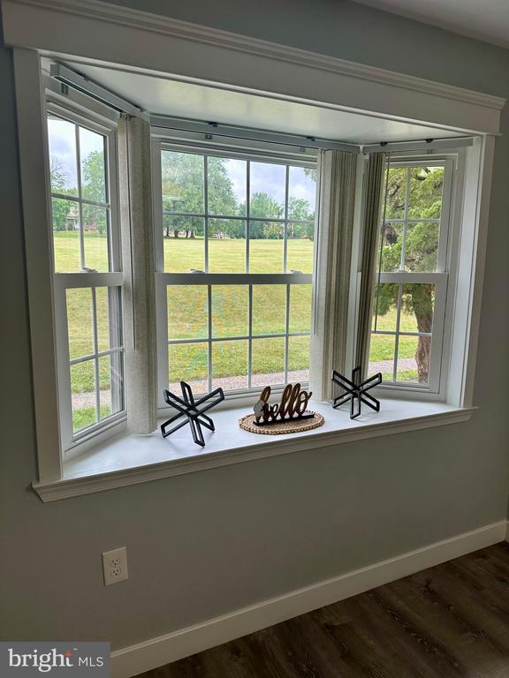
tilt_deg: -8.4
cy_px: 339
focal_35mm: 24
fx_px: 471
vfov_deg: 71.6
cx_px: 254
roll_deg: -0.7
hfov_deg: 56.8
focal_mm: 6.86
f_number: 1.78
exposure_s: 1/265
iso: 80
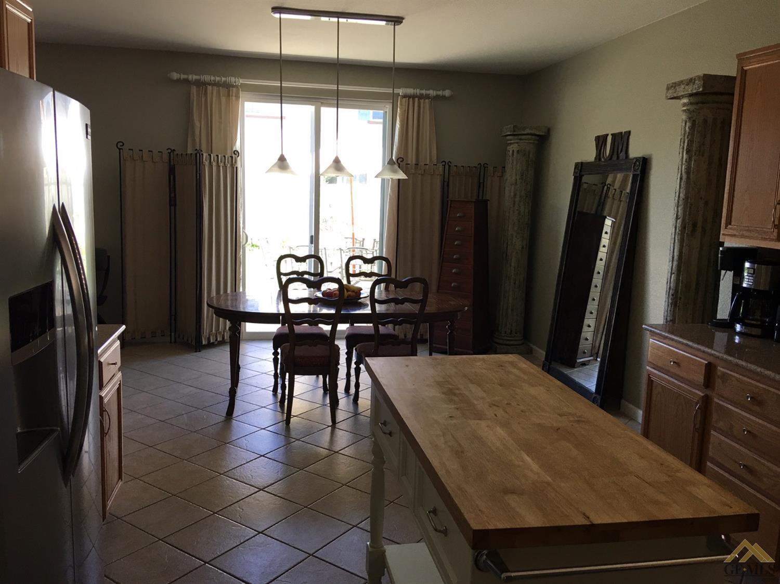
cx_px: 390
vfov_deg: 48.2
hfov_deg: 61.7
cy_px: 292
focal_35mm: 29
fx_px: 653
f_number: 2.2
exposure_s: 1/40
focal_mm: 4.15
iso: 32
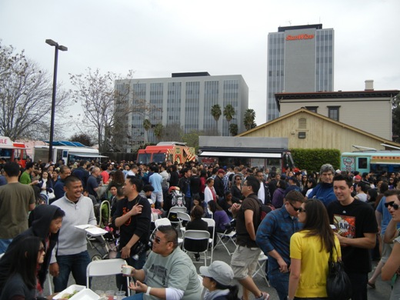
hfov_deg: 60.0
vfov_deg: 46.8
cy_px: 150
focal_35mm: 30
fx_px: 347
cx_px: 200
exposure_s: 1/299
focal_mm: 5.4
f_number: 7
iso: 160
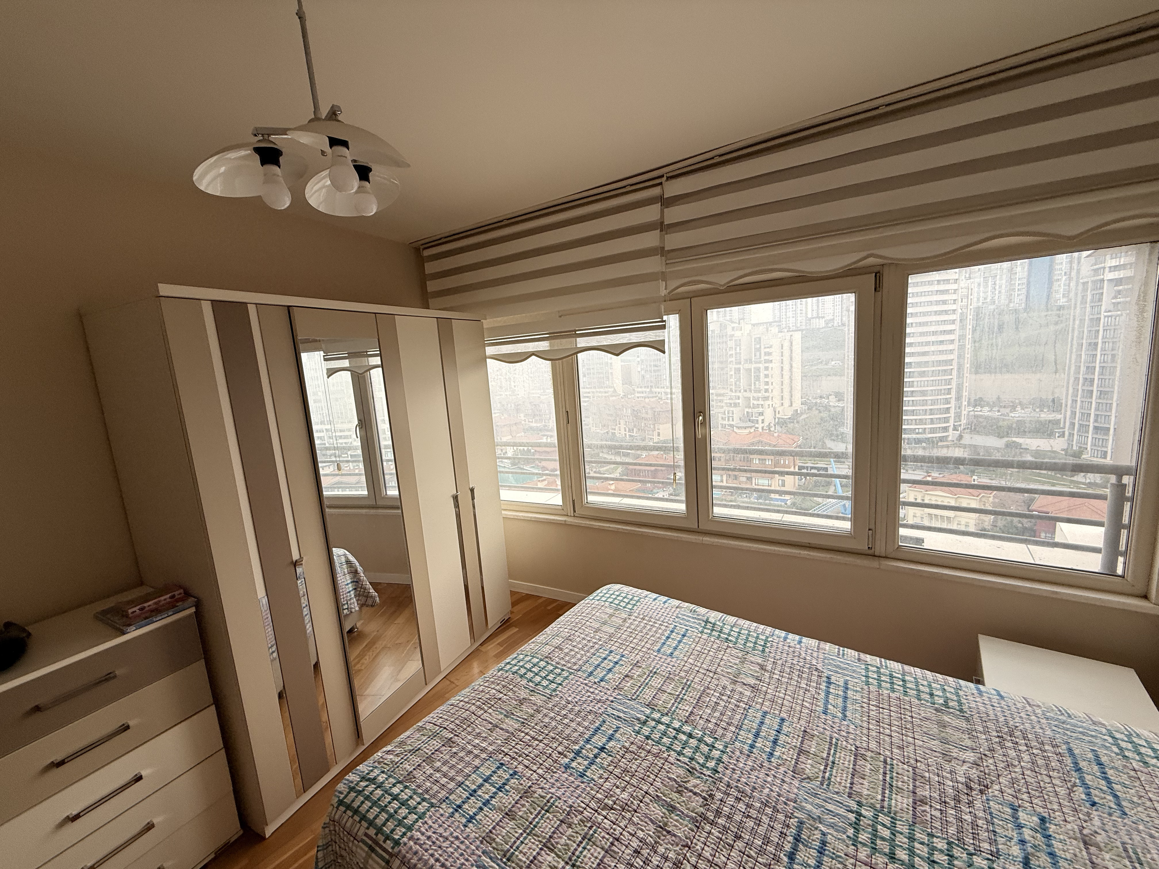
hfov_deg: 102.1
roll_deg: +4.2
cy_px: 434
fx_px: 469
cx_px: 580
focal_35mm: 14
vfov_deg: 85.7
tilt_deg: -8.6
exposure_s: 1/191
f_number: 2.2
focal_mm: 2.22
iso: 50
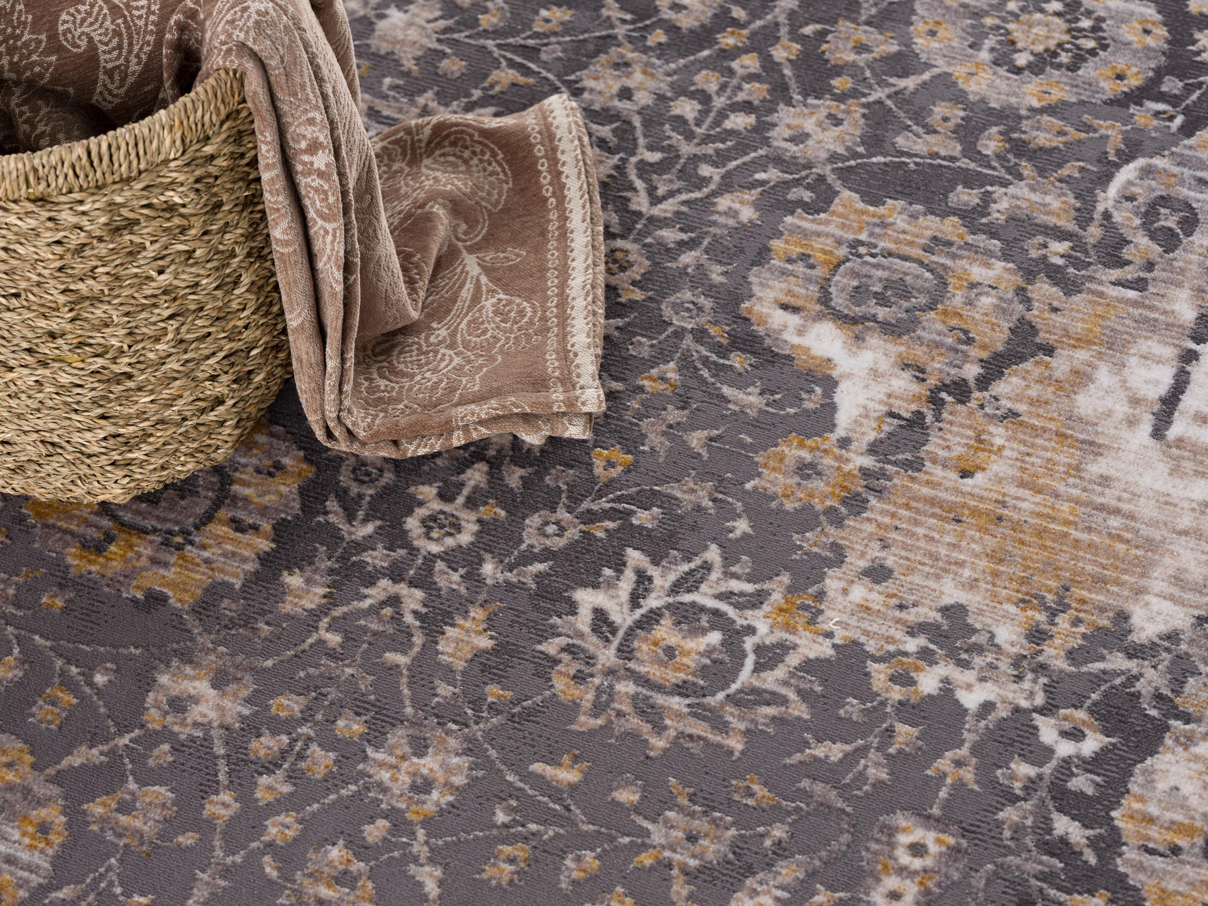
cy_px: 453
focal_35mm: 95
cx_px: 604
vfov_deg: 15.6
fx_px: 3315
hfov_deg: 20.7
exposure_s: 1/125
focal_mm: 120
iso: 100
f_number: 9
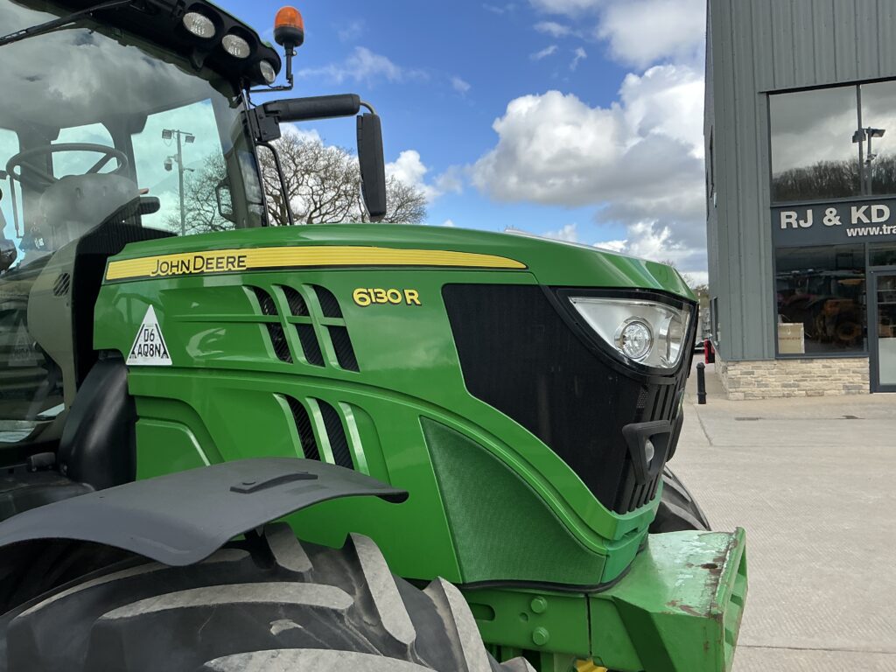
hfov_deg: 63.4
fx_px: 725
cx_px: 448
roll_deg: +2.8
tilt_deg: -1.8
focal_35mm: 28
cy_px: 336
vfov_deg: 49.7
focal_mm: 3
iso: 25
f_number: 1.8
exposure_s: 1/1121
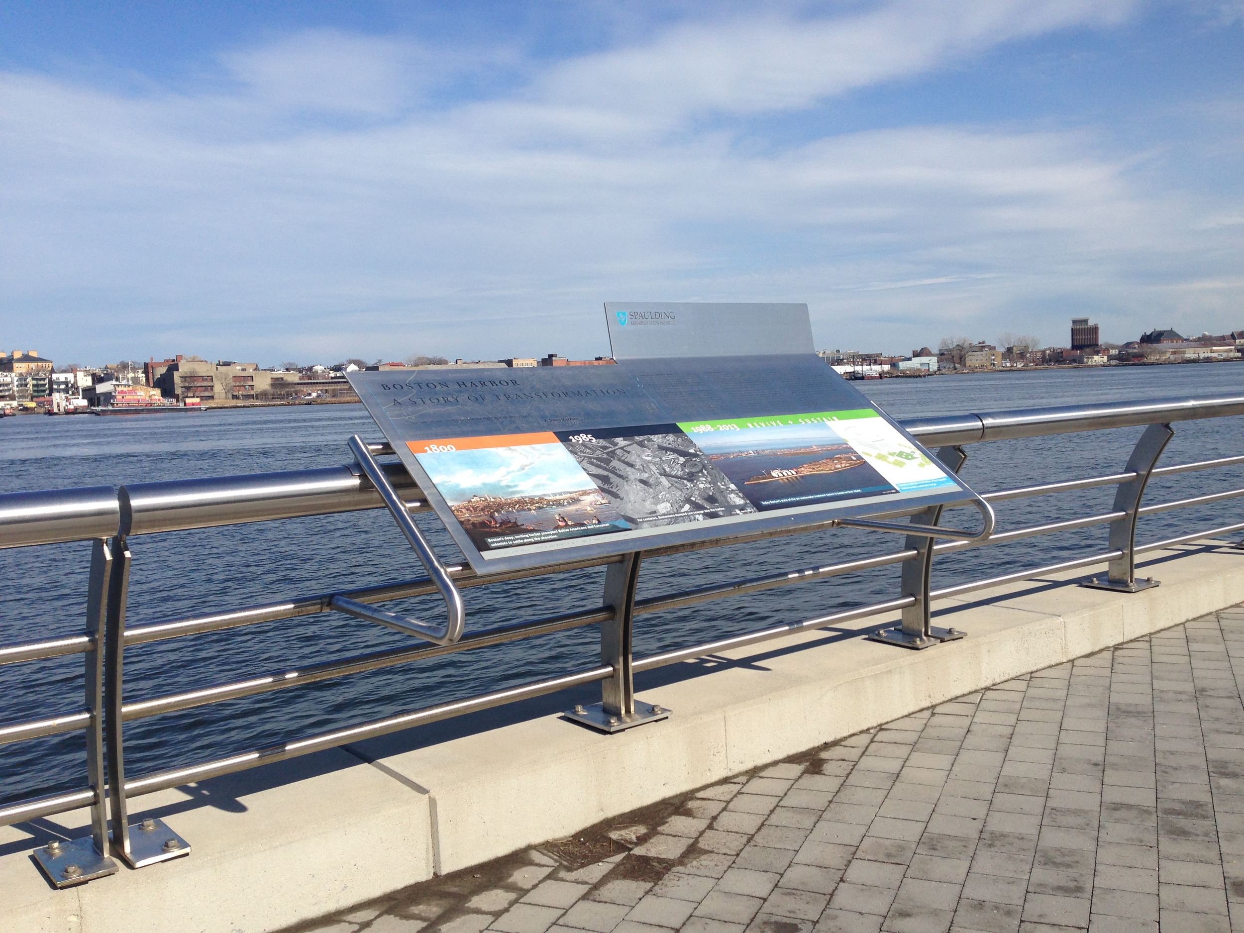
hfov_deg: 55.4
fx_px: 1186
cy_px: 466
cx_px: 622
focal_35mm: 33
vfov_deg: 42.9
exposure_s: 1/2169
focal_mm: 4.12
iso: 50
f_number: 2.4
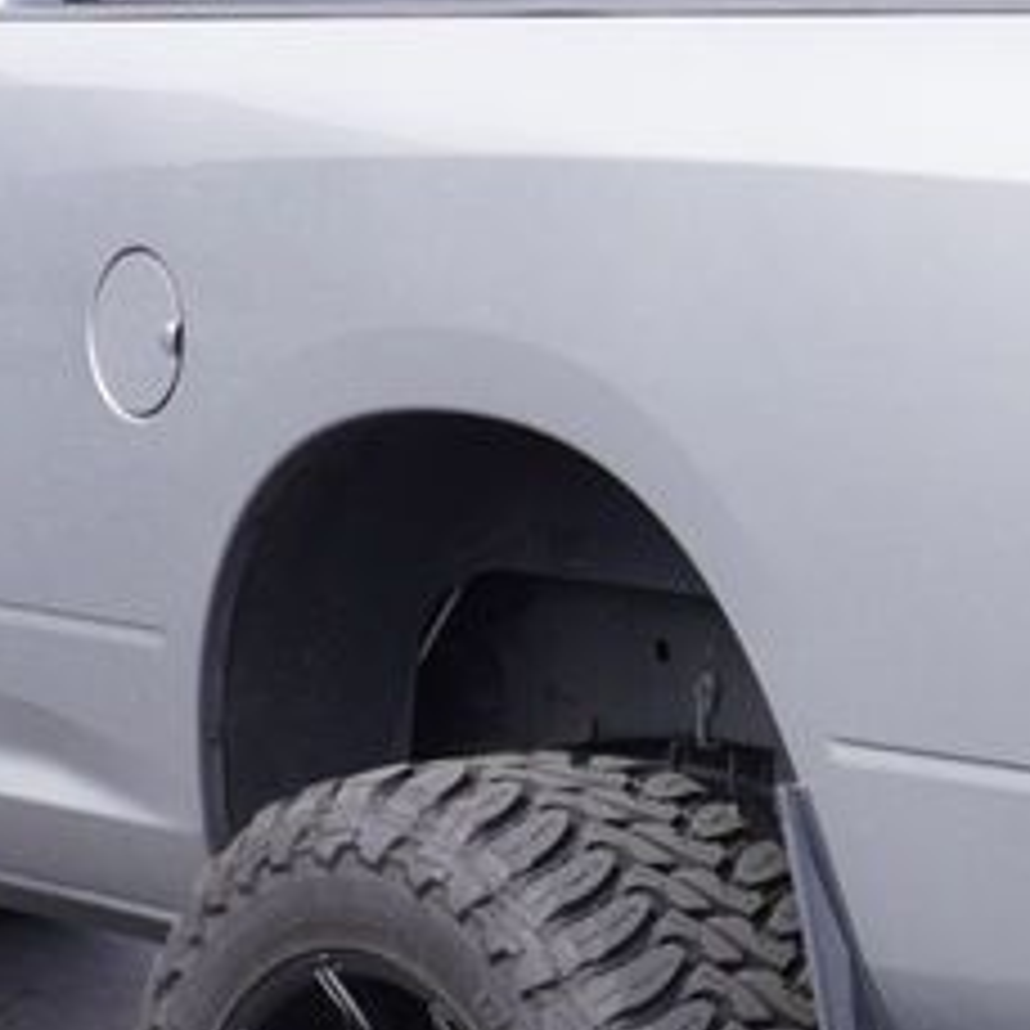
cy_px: 585
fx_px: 5386
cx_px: 598
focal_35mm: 160
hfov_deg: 10.9
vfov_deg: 10.9
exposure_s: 1/125
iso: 100
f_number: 6.3
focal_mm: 28
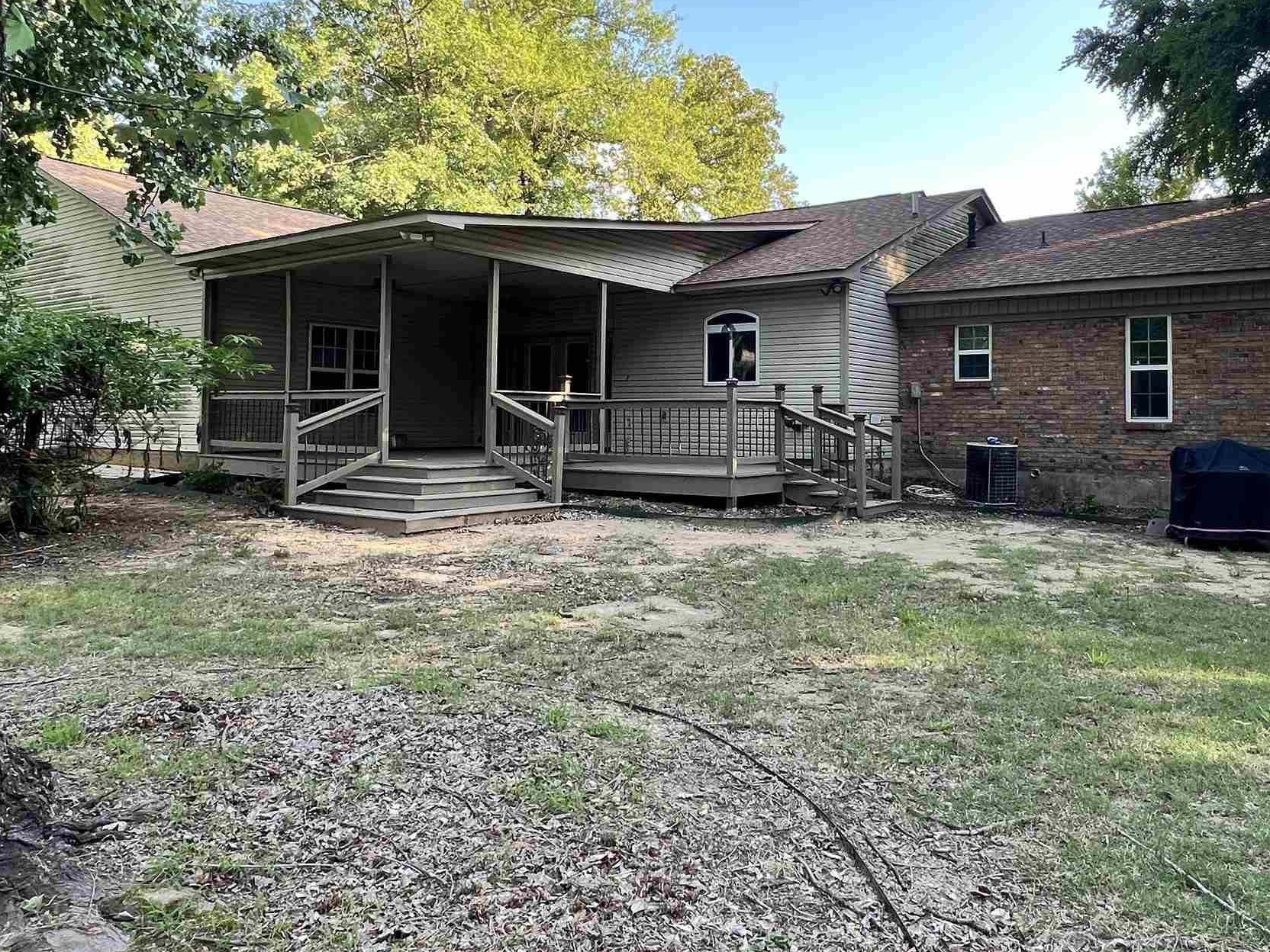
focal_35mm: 24
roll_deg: -0.6
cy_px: 386
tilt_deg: +1.2
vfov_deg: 56.4
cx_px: 732
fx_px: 881
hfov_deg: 71.2
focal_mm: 1.57
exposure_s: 1/99
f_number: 1.8
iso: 32
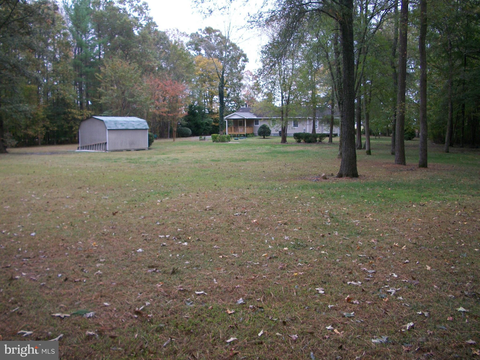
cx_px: 240
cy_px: 180
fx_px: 485
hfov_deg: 52.6
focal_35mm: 35
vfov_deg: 40.7
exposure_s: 1/125
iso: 80
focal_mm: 6.3
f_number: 3.1
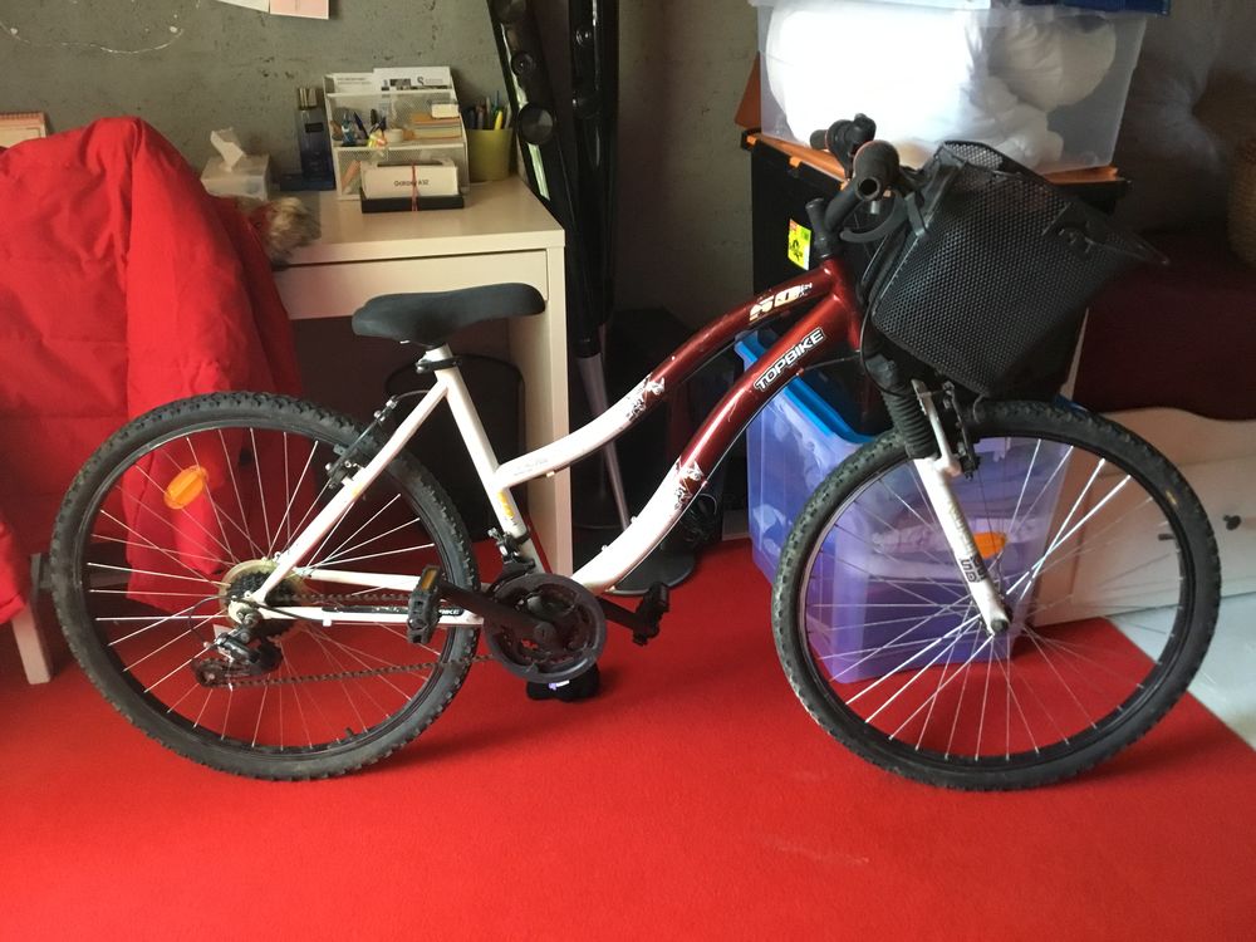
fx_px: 1125
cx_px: 628
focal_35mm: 31
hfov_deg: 58.4
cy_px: 471
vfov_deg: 45.4
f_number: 2.4
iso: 200
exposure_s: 1/25
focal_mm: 3.3
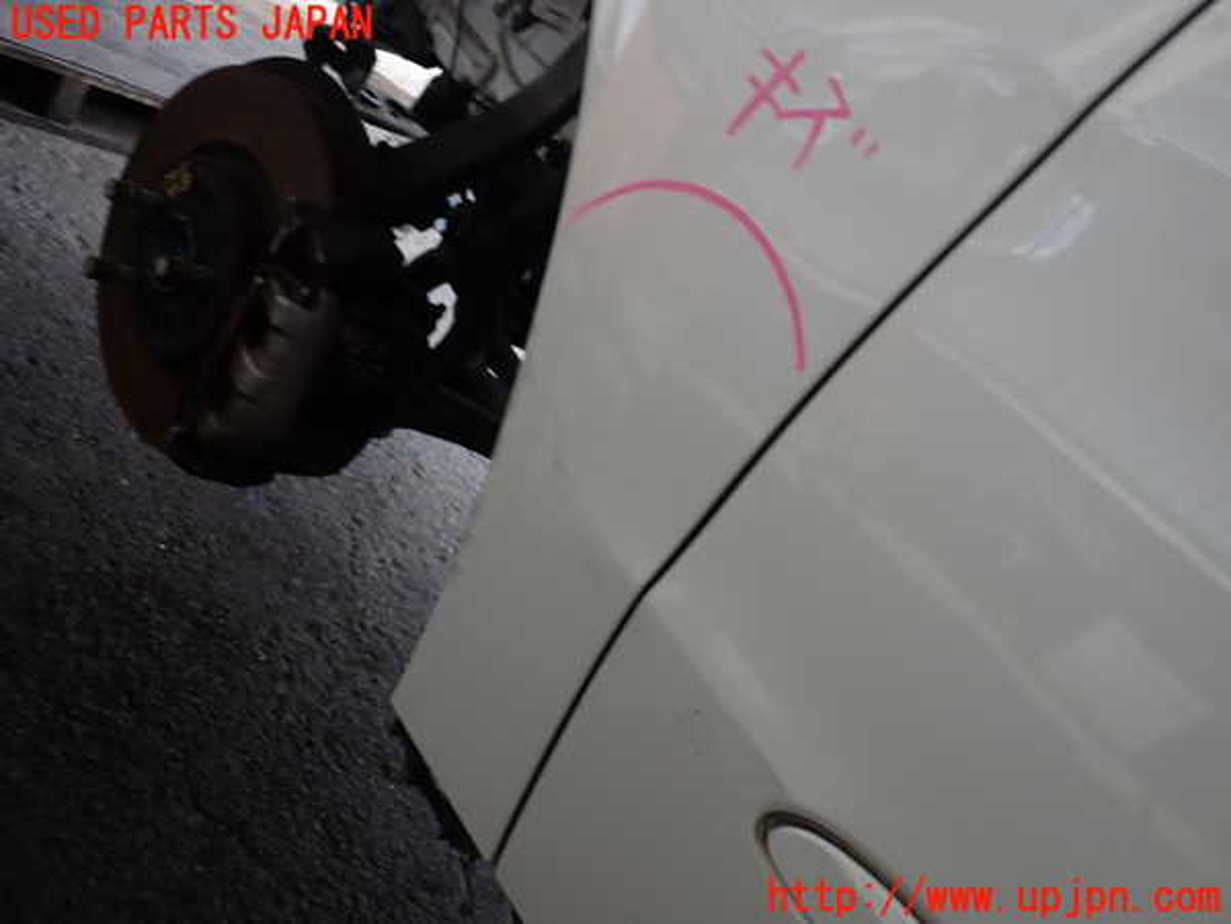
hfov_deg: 60.0
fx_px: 1067
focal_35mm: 30
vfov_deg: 46.8
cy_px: 462
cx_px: 616
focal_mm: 5.4
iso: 125
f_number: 2.3
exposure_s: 1/60
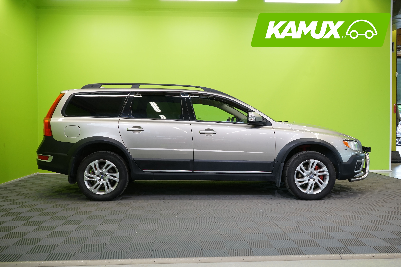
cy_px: 134
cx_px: 200
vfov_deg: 42.3
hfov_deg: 60.3
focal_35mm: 31
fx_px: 345
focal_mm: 31
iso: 640
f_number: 6.3
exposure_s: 1/30
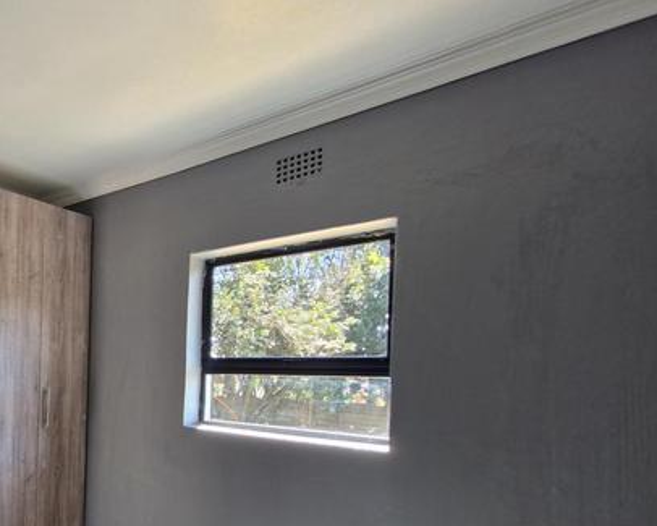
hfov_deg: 55.3
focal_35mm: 25
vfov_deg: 54.7
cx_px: 24
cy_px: 380
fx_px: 486
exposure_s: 1/50
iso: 64
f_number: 2.2
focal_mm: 1.74
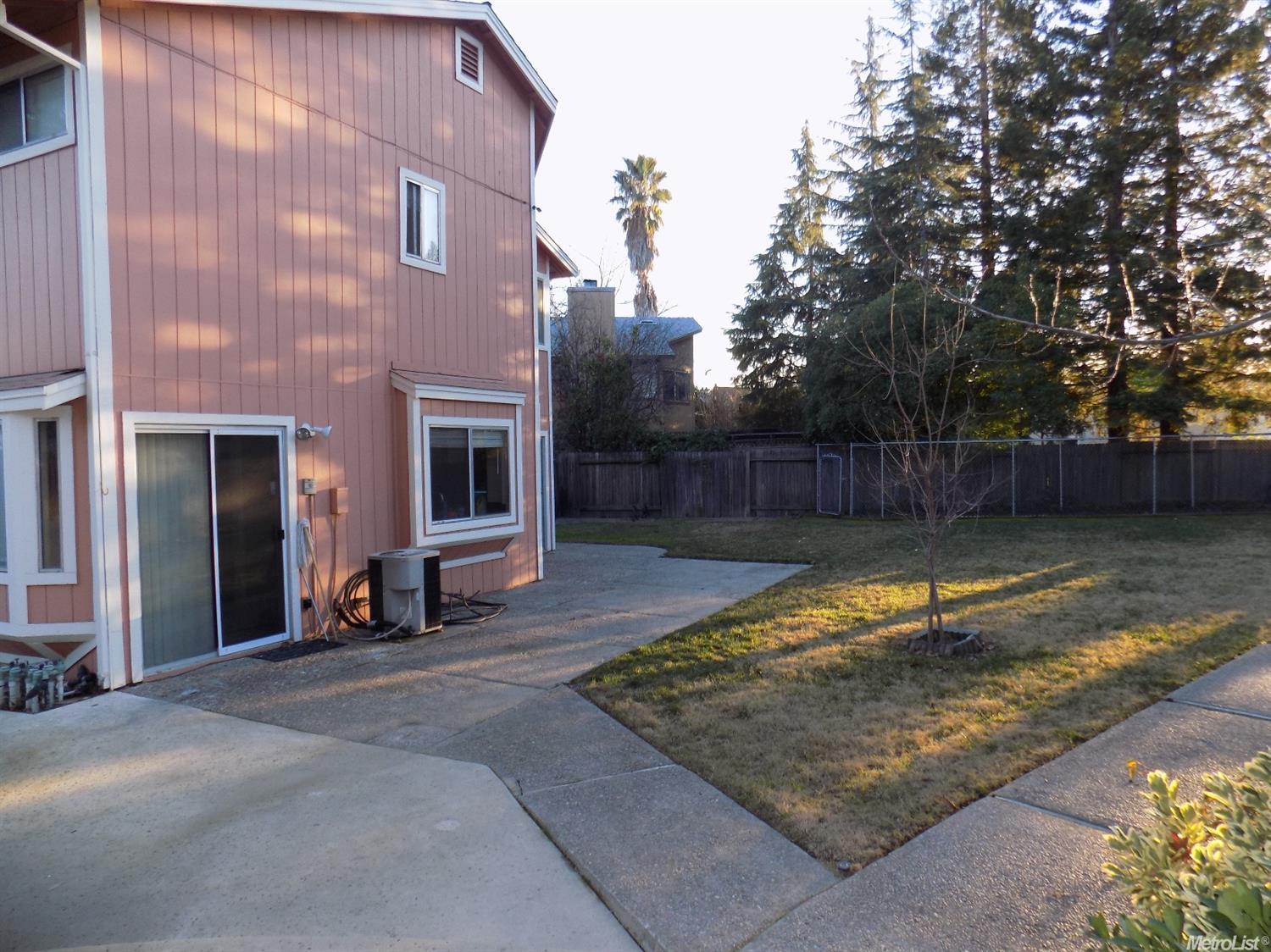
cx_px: 636
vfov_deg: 58.9
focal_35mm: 23
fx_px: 844
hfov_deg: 73.9
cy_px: 476
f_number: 3.1
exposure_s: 1/80
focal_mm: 4
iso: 80
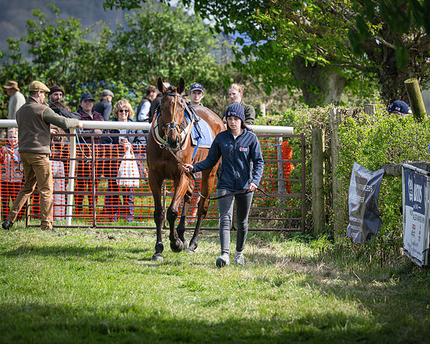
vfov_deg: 5.2
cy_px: 136
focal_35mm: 298
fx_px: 3796
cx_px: 217
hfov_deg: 6.5
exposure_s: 1/1600
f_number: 5
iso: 400
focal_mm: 200
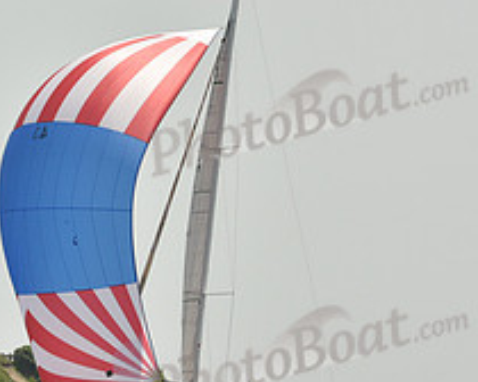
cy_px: 267
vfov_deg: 3.0
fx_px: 7342
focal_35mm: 519
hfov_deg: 3.7
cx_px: 32
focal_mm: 200
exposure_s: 1/1600
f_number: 9
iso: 400
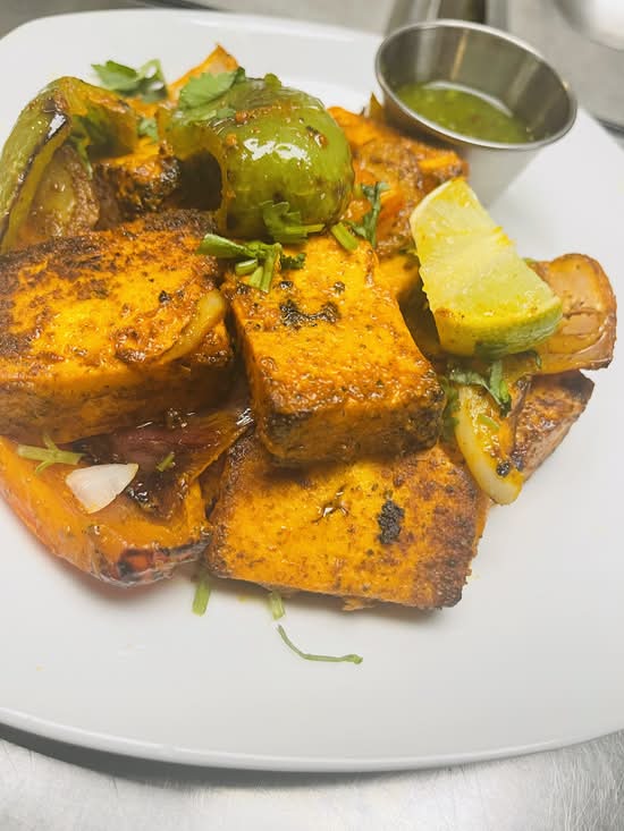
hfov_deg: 53.1
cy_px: 416
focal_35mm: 26
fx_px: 625
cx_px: 312
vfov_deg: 67.3
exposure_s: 1/60
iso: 80
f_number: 1.6
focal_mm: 5.1
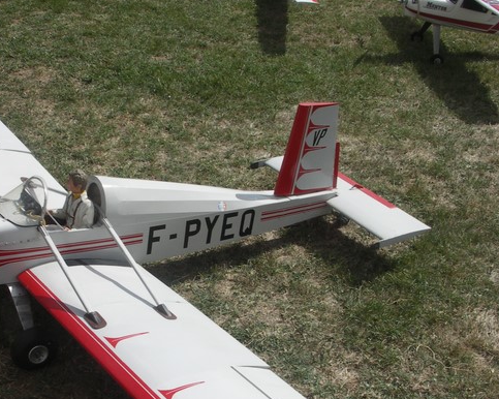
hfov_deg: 33.7
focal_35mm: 55
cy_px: 277
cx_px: 151
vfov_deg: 27.4
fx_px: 812
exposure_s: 1/400
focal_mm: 8.8
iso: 100
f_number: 7.1
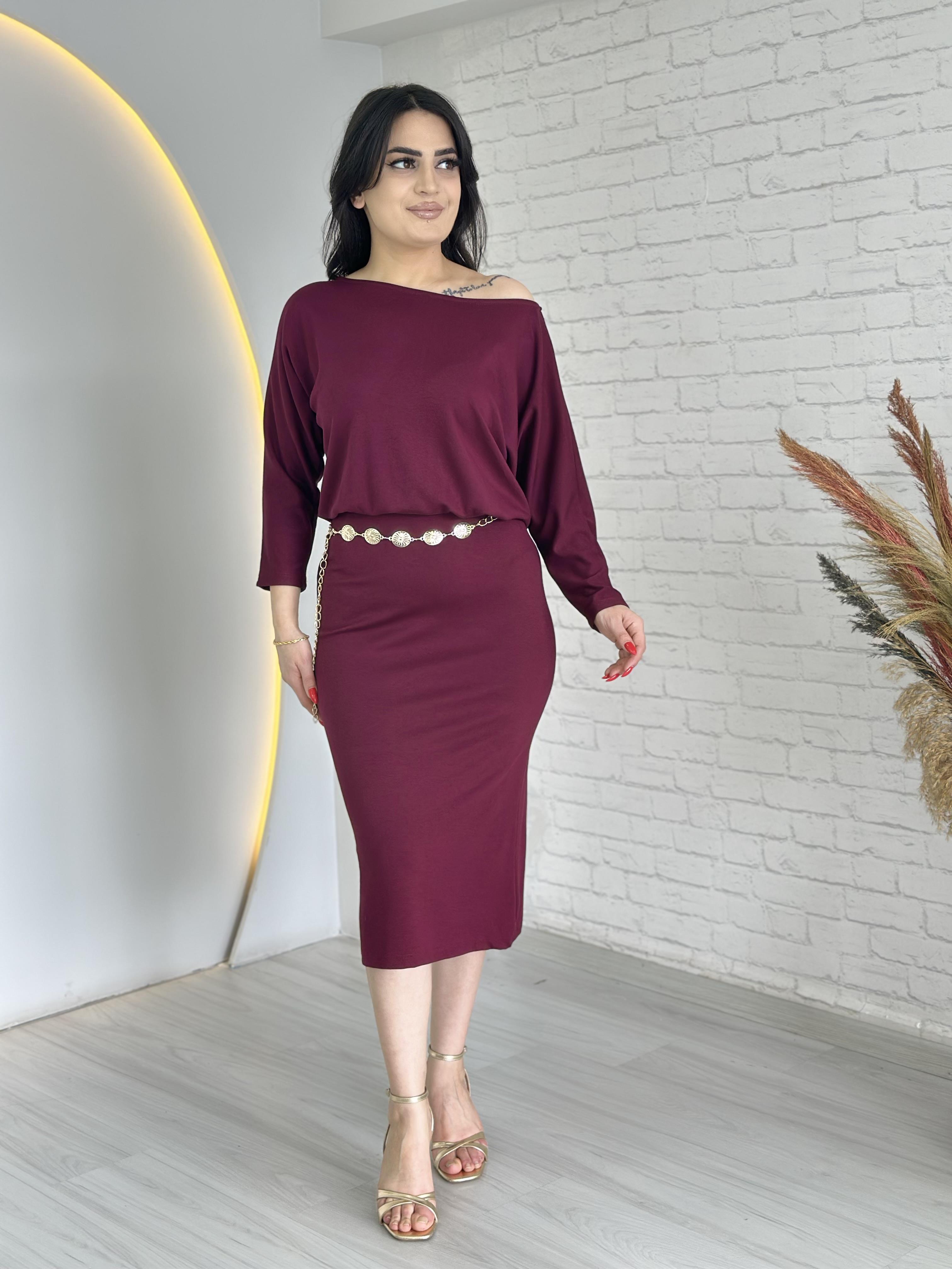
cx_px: 476
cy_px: 634
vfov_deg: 39.7
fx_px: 1760
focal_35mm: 48
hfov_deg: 30.3
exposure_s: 1/100
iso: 80
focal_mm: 6.86
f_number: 1.78
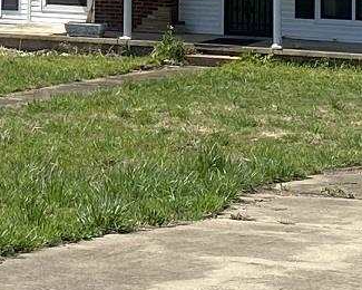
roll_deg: -0.9
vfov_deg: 7.9
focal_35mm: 189
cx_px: -9
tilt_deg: +2.0
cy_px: -217
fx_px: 2025
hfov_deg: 10.1
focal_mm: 4.25
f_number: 1.8
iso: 32
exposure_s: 1/3040
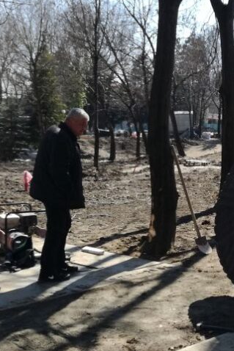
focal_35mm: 59
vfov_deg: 33.9
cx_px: 208
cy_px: 166
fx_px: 575
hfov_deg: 22.5
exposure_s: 1/781
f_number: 2
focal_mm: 3.79
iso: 50
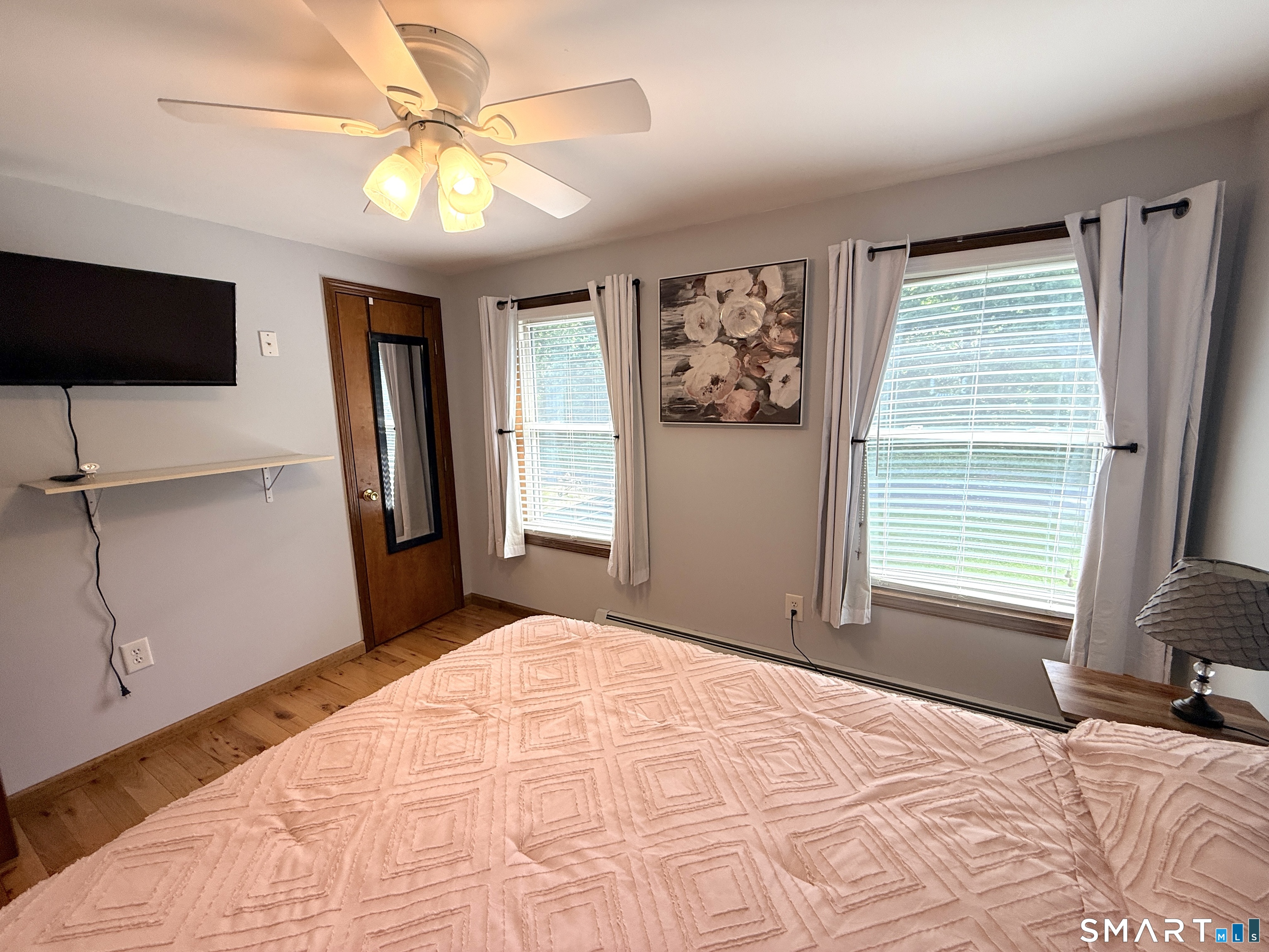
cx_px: 634
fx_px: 513
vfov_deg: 85.7
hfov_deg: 102.1
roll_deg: +1.6
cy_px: 476
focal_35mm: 14
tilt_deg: -9.4
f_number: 2.2
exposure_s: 1/120
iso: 125
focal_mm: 2.22
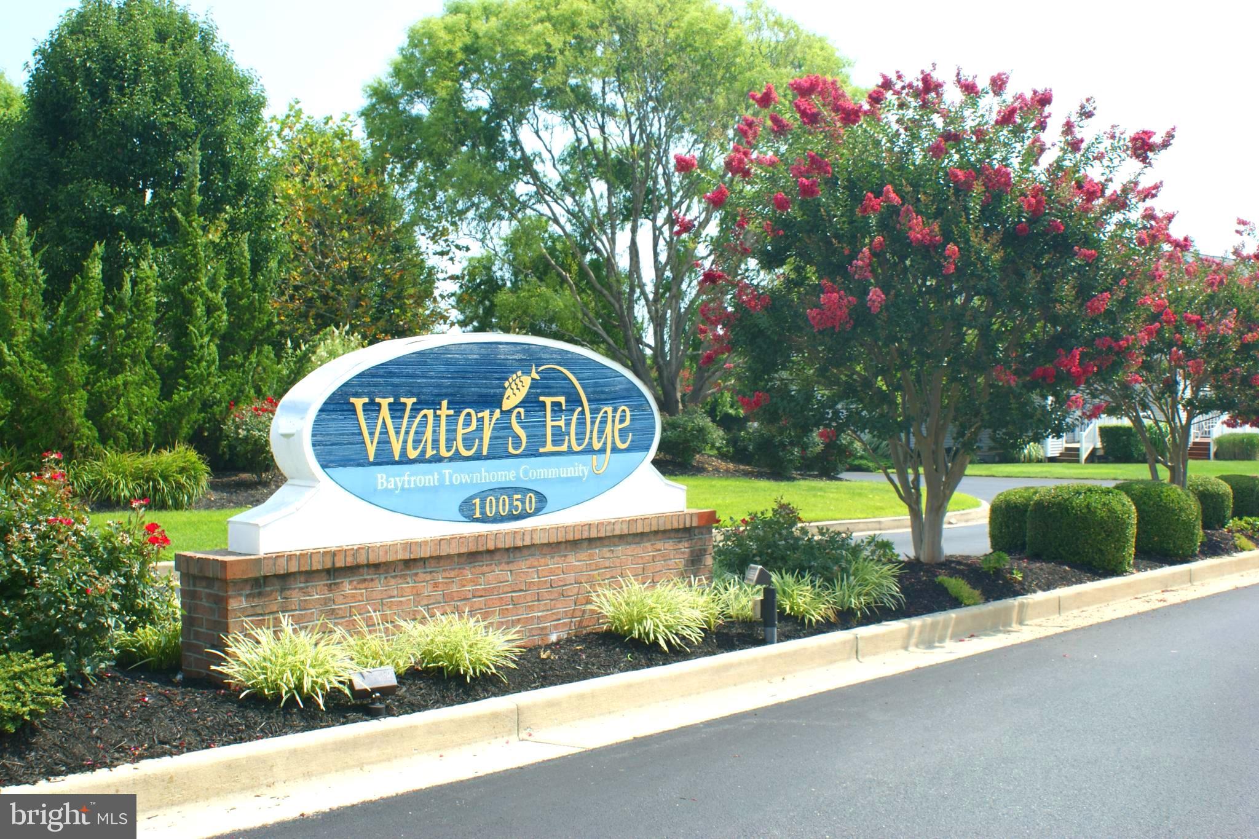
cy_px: 420
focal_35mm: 39
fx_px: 1364
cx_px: 630
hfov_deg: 49.6
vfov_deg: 34.2
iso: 100
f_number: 9
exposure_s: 1/125
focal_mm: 26
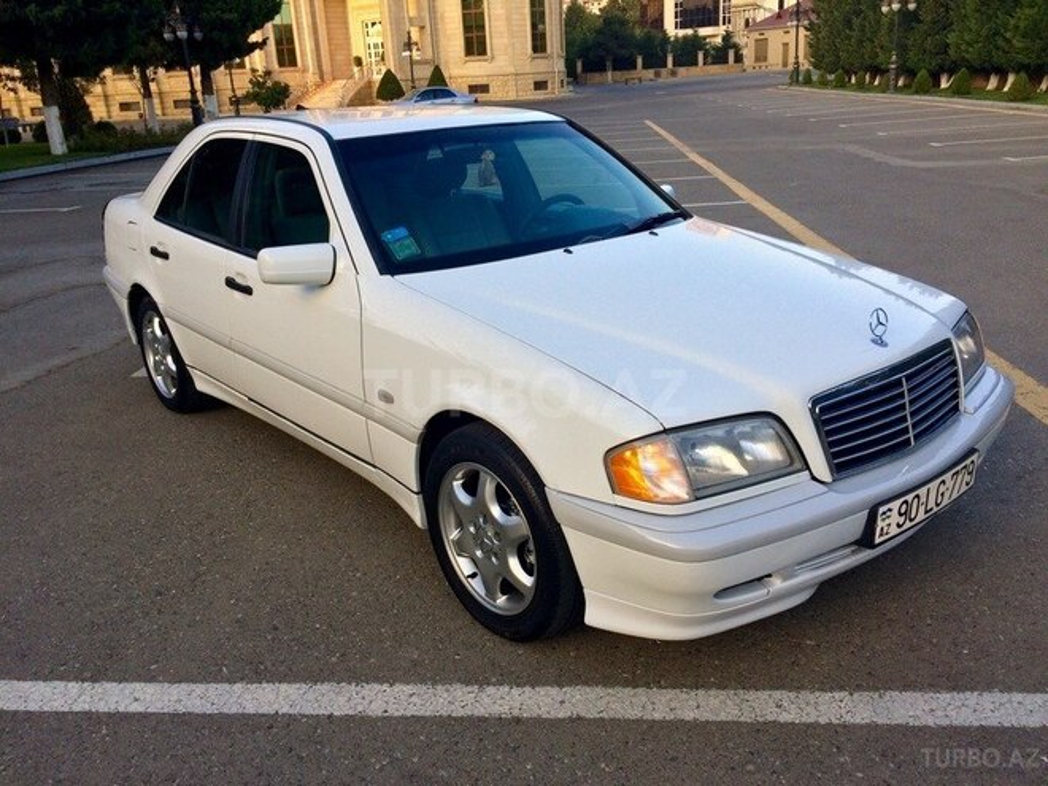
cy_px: 393
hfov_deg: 61.7
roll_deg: +3.0
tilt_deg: -21.6
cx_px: 524
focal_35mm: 29
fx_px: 878
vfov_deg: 48.2
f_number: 2.2
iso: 32
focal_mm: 4.15
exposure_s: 1/260
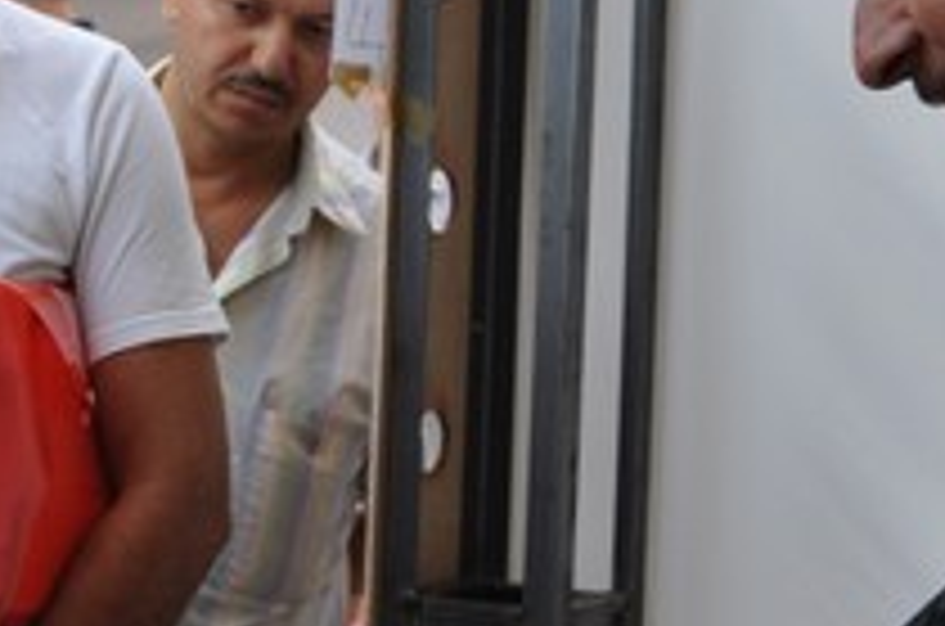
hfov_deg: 17.0
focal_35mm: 119
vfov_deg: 11.5
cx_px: 126
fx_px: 3117
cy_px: 250
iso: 400
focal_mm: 26
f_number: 5.6
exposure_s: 1/125
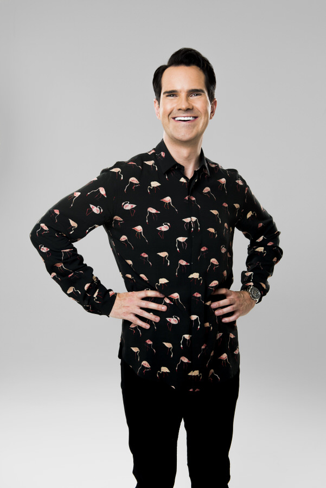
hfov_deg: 28.1
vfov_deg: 41.1
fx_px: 651
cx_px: 163
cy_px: 244
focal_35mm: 48
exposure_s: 1/160
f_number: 7.1
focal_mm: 48
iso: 160
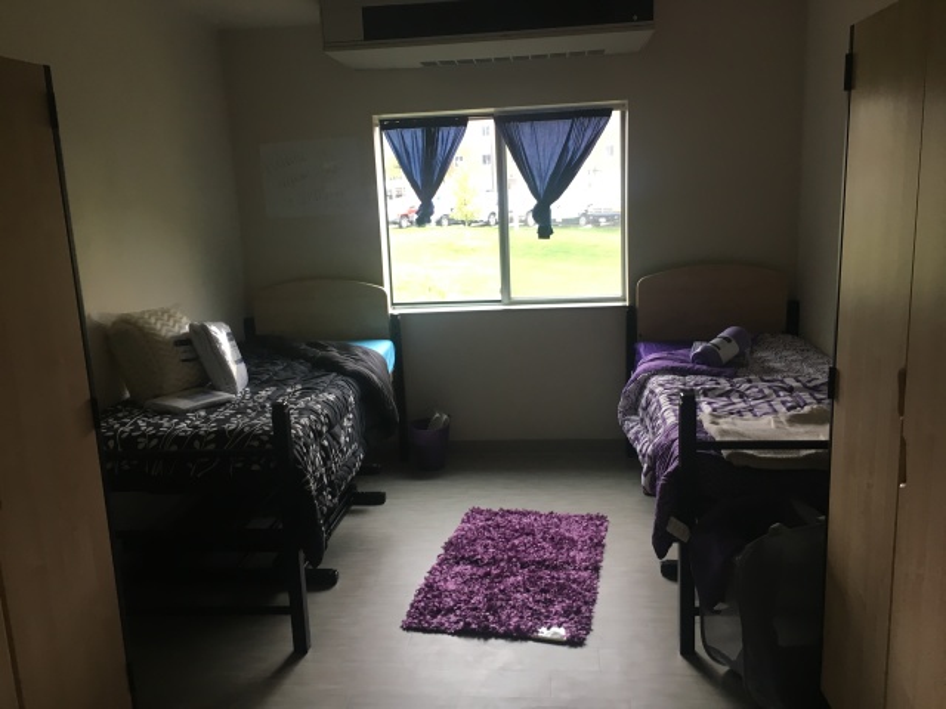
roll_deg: +2.7
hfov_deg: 61.7
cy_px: 354
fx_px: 793
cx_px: 473
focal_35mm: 29
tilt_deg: -11.5
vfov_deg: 48.2
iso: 64
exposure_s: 1/30
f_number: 2.2
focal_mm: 4.15
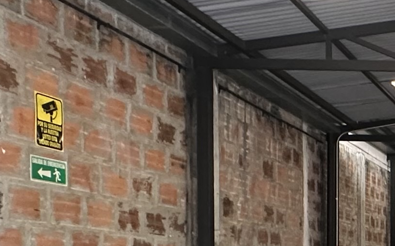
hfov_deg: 23.2
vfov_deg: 16.9
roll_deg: -0.8
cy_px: 310
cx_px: 580
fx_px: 786
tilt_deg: -2.1
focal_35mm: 73
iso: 320
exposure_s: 1/61
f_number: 2.2
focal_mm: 2.22
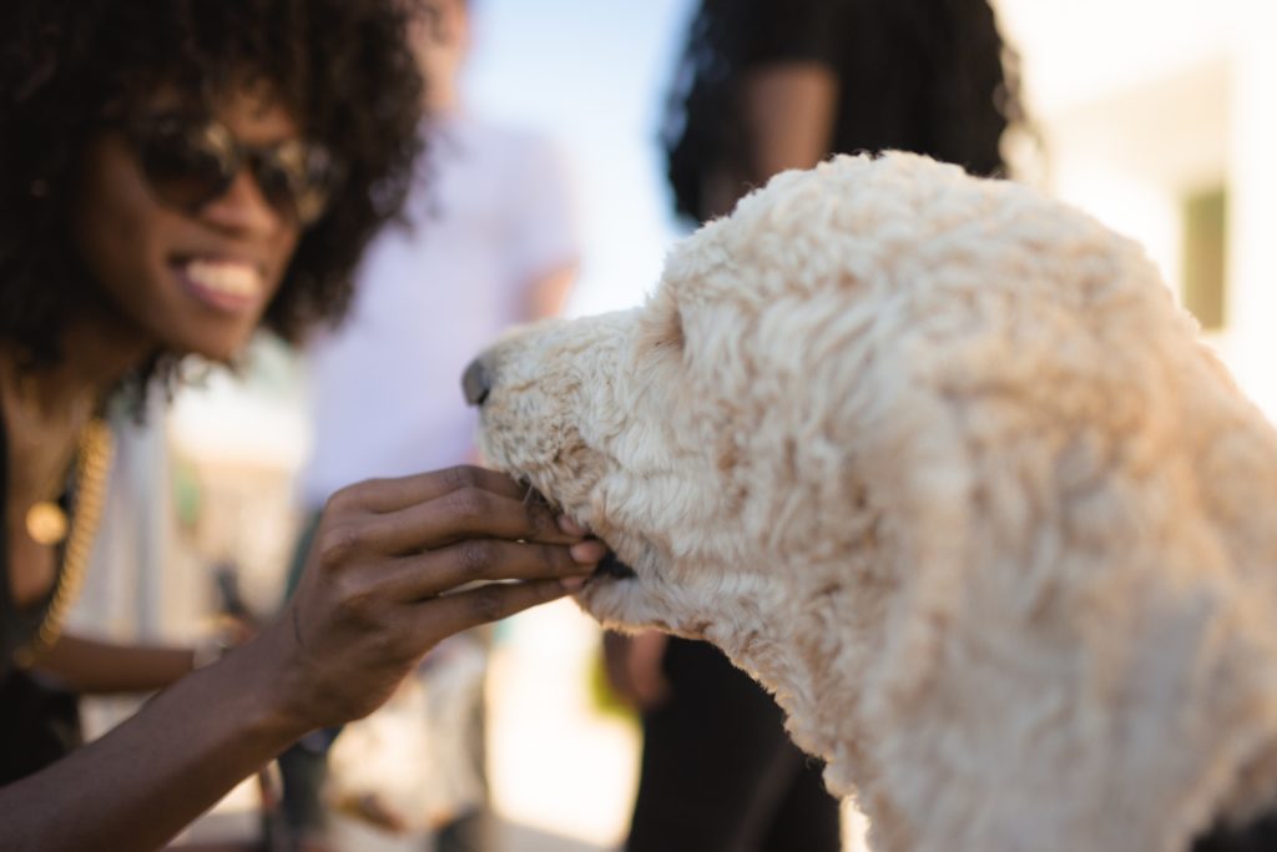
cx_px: 638
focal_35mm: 35
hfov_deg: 54.4
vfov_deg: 37.9
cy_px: 426
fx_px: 1242
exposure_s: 1/8000
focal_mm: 35
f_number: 1.4
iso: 280
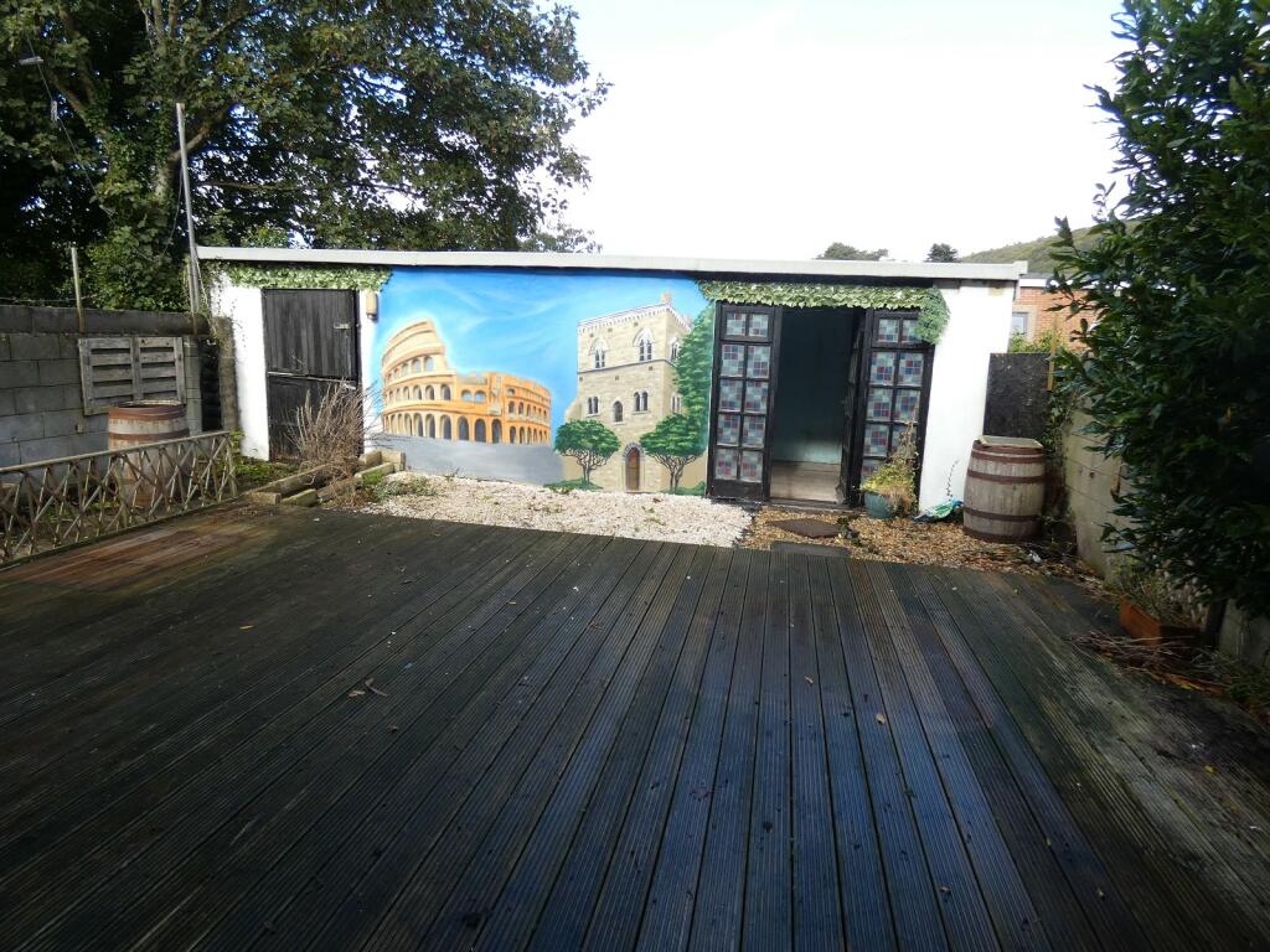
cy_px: 476
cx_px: 635
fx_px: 734
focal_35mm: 20
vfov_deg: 66.0
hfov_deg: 81.7
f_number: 2.8
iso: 80
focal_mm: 3.6
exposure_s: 1/250
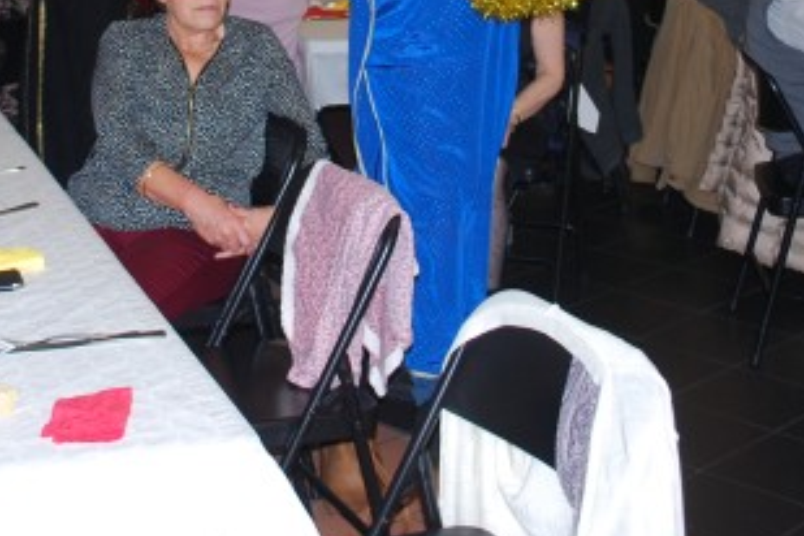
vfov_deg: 18.3
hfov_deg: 28.8
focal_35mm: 70
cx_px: 323
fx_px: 1563
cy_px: -126
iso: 220
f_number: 3.5
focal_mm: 18
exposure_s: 1/60
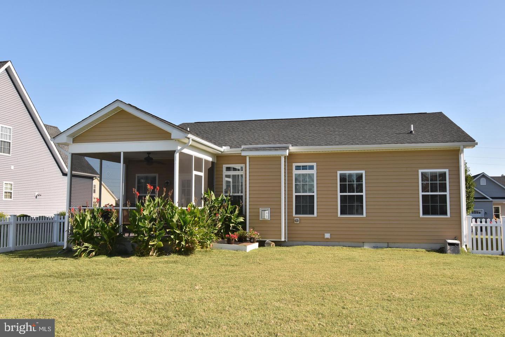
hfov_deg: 57.2
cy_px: 168
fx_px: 463
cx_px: 252
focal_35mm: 33
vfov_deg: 40.0
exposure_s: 1/800
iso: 800
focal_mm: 22
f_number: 14
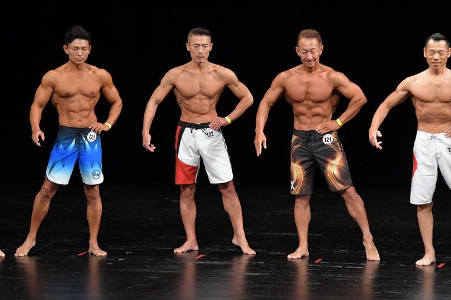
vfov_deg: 5.4
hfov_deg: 8.1
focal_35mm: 255
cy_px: 150
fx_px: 3193
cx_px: 226
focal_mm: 170
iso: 3200
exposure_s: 1/400
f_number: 5.6
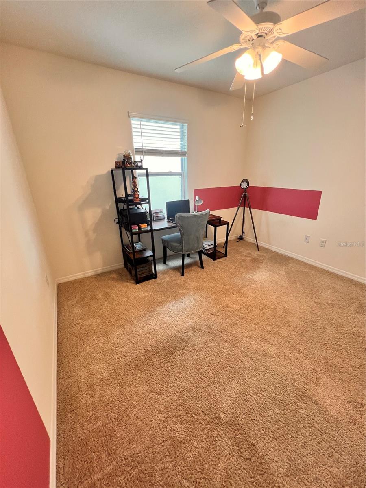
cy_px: 244
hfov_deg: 89.9
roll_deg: +1.7
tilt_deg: -20.1
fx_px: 183
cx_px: 183
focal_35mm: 13
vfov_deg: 106.2
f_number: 1.8
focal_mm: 1.57
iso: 125
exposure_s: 1/60
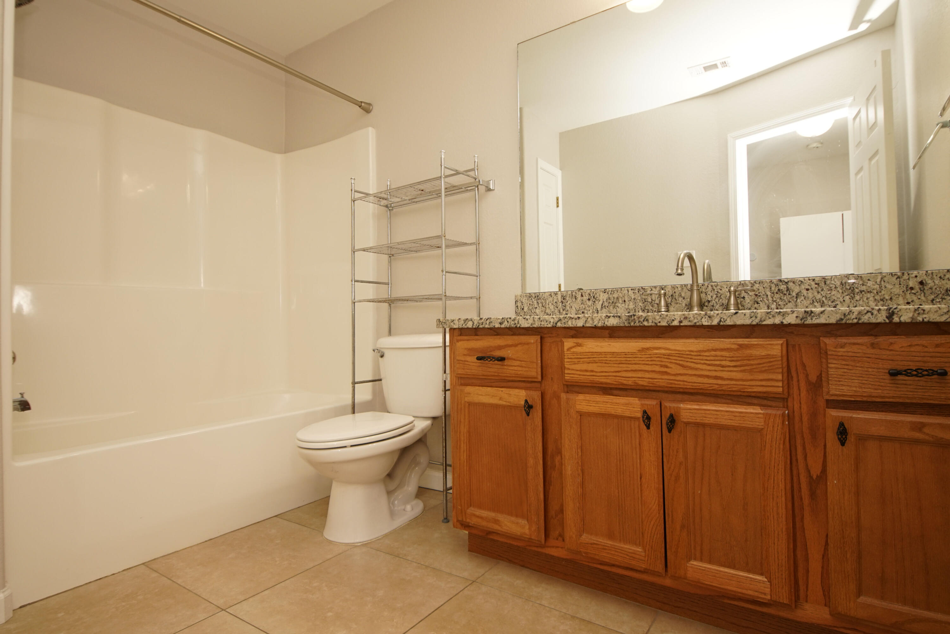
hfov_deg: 90.0
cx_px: 475
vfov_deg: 67.4
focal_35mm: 18
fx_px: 475
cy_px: 317
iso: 250
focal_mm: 12
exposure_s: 1/60
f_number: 4.5
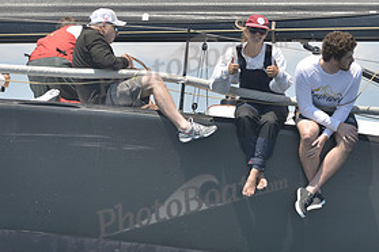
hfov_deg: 4.9
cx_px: 27
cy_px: 151
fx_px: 4379
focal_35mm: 416
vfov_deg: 3.3
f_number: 6.3
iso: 280
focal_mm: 200
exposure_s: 1/800
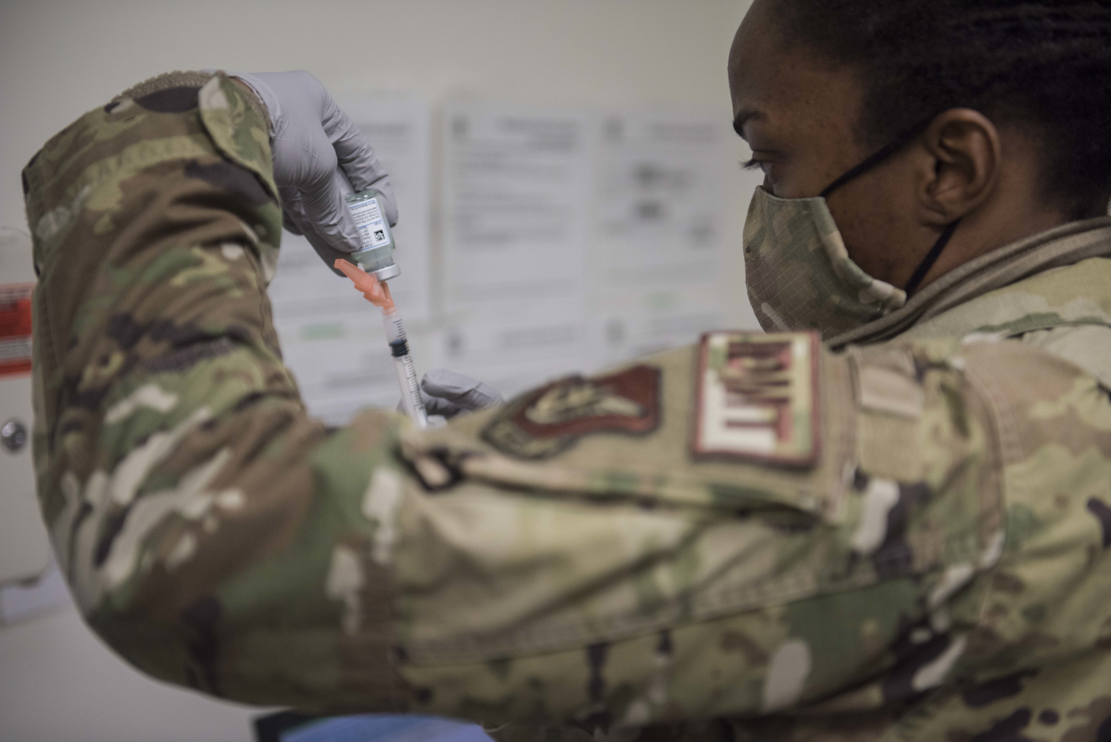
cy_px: 371
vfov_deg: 20.6
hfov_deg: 30.5
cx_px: 556
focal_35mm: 66
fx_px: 2037
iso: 800
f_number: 2.8
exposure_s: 1/320
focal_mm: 66
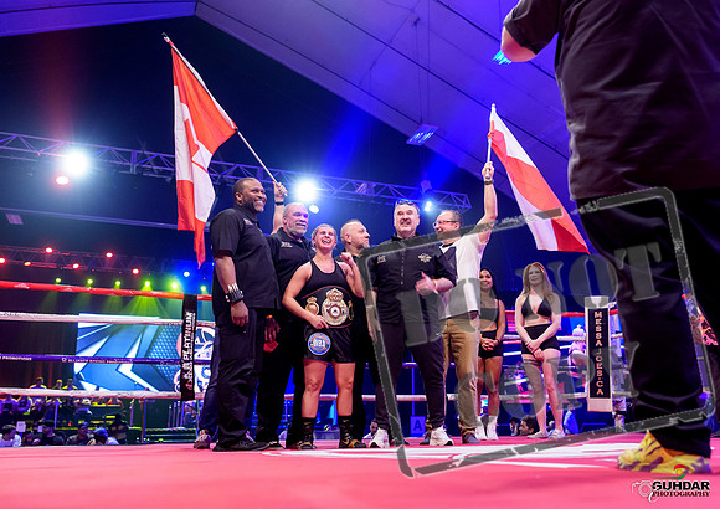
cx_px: 429
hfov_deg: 56.3
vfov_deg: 41.7
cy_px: 276
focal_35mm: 33
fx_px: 667
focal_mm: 28
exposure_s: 1/80
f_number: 2.8
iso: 2000
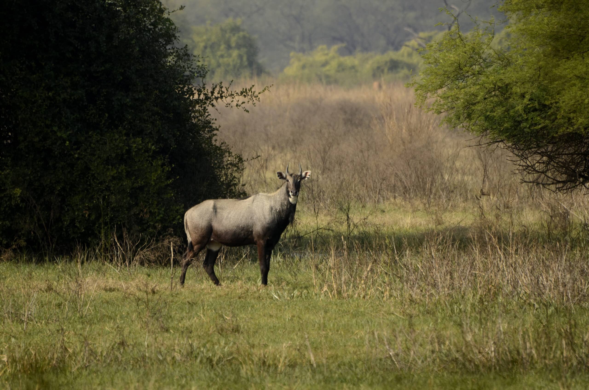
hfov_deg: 4.6
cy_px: 195
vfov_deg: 3.0
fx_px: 7348
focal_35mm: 450
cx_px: 294
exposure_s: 1/800
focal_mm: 300
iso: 200
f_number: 5.6
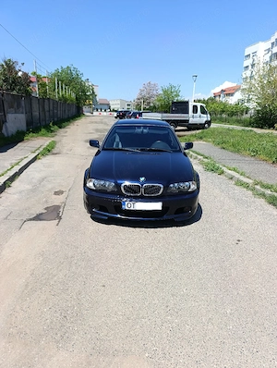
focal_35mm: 23
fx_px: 245
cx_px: 138
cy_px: 184
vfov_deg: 73.8
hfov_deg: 59.0
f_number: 1.6
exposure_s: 1/588
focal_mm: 6.14
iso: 50
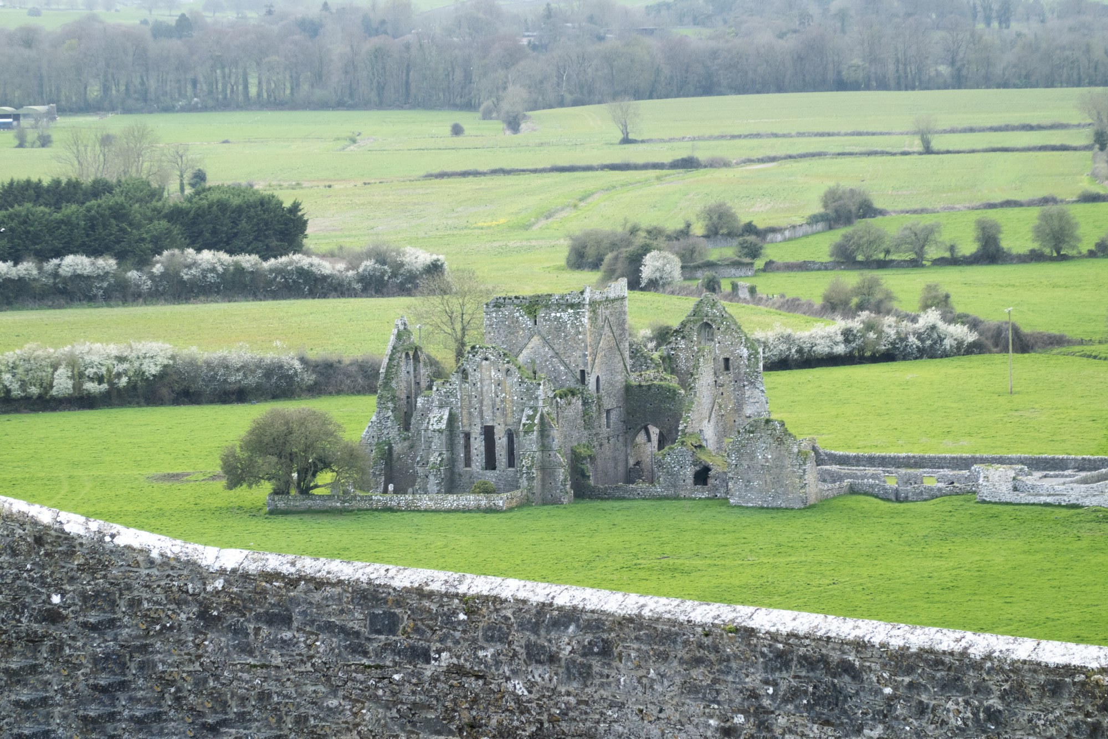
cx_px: 554
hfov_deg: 10.3
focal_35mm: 200
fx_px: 6155
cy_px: 370
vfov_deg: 6.9
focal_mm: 72
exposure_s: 1/200
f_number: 4.5
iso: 200
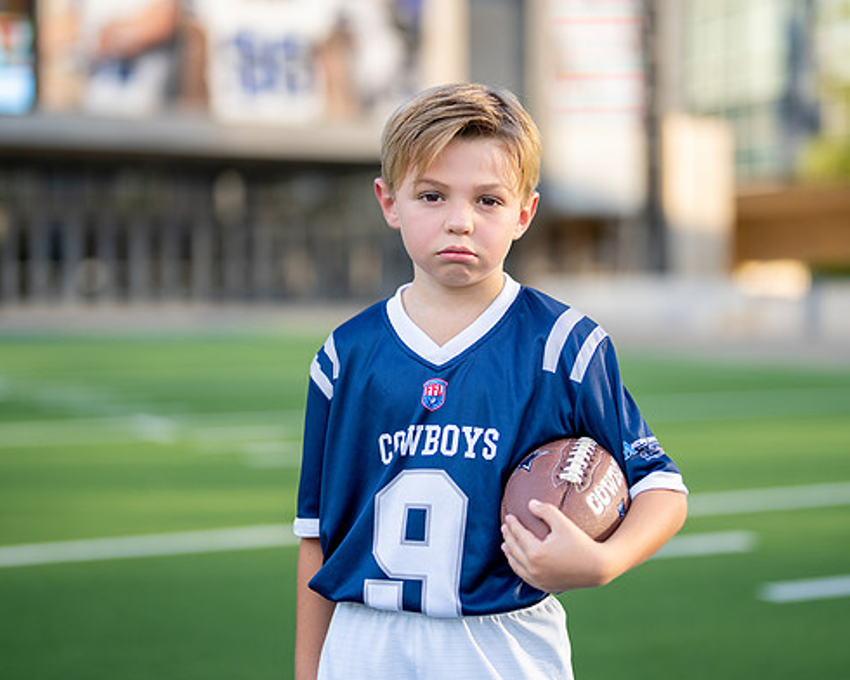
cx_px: 474
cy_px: 287
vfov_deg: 22.1
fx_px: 1736
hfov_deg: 27.5
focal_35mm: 69
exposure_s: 1/2000
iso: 100
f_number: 1.2
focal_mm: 50
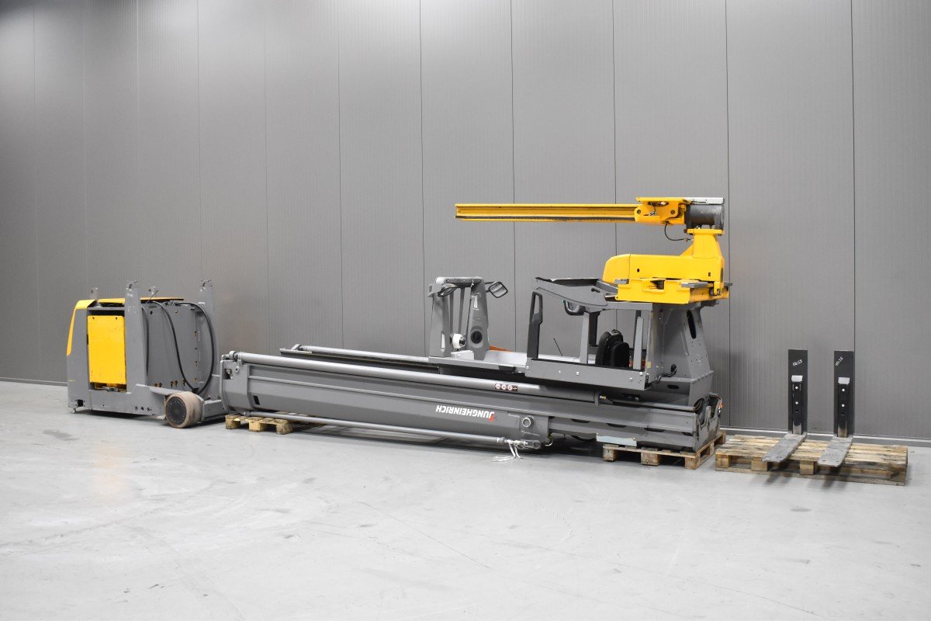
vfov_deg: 38.4
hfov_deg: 55.1
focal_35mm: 34
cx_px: 466
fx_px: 892
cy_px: 310
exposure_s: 1/50
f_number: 5
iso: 1600
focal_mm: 23
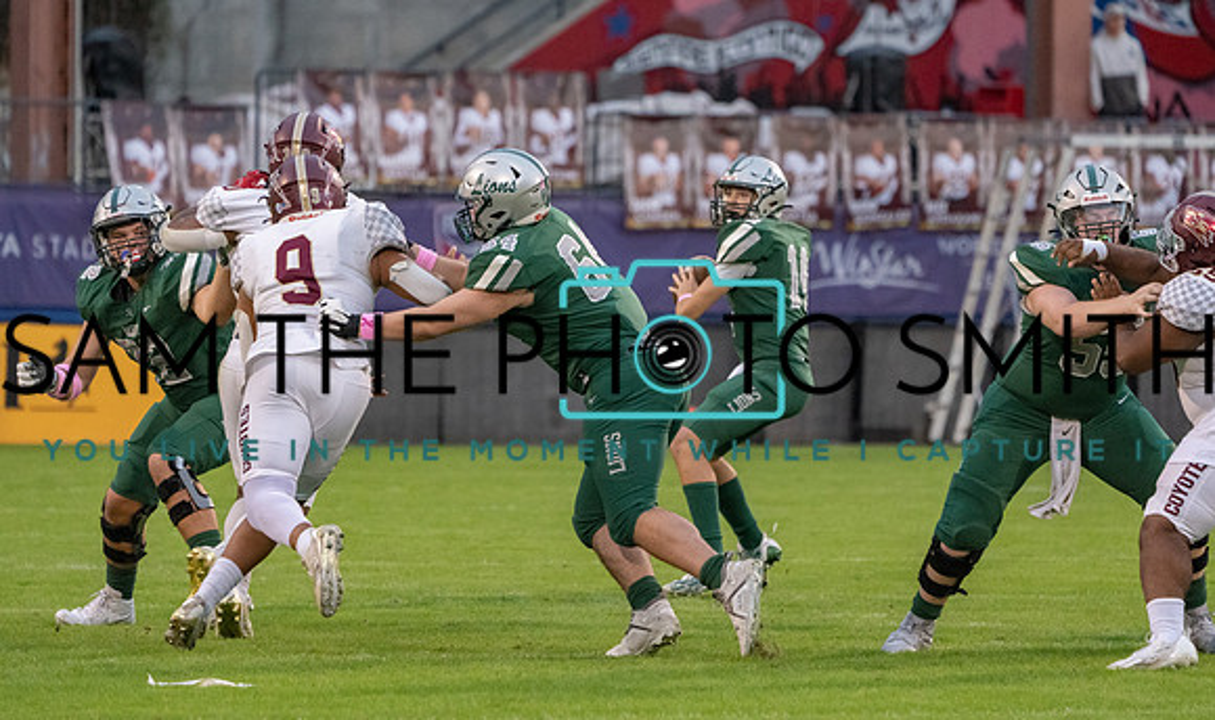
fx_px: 11074
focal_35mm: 339
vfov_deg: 3.7
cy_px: 329
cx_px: 619
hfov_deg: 6.3
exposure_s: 1/1250
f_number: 5.6
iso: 6400
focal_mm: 306
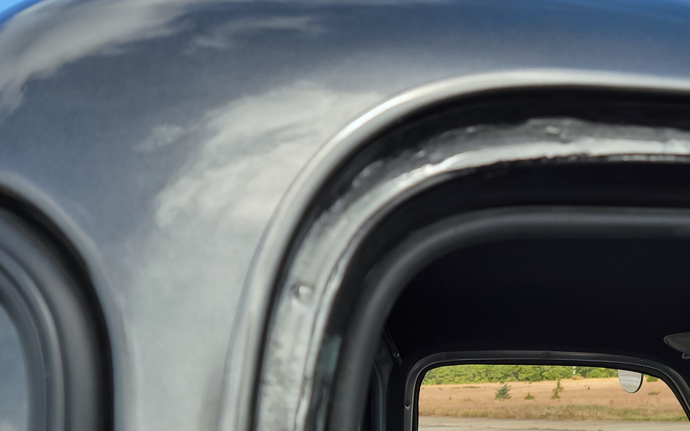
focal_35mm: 43
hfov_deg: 44.2
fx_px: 809
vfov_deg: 28.2
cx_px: 542
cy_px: 422
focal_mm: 6.7
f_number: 1.8
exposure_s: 1/212
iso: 16
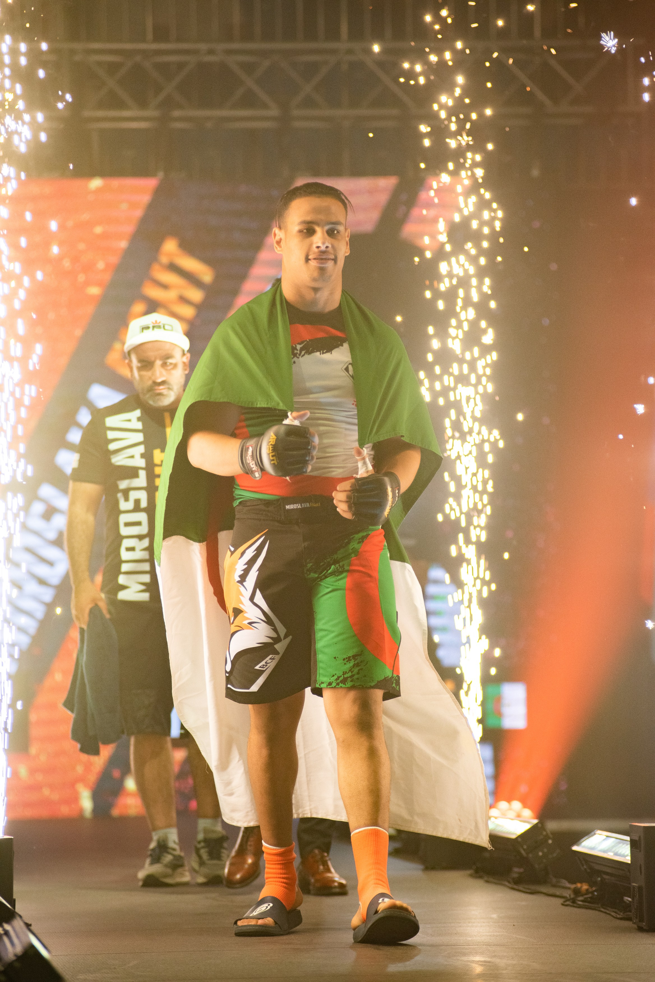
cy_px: 491
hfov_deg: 8.6
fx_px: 4363
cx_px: 328
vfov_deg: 12.8
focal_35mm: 160
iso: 1400
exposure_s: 1/640
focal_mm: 160
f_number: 4
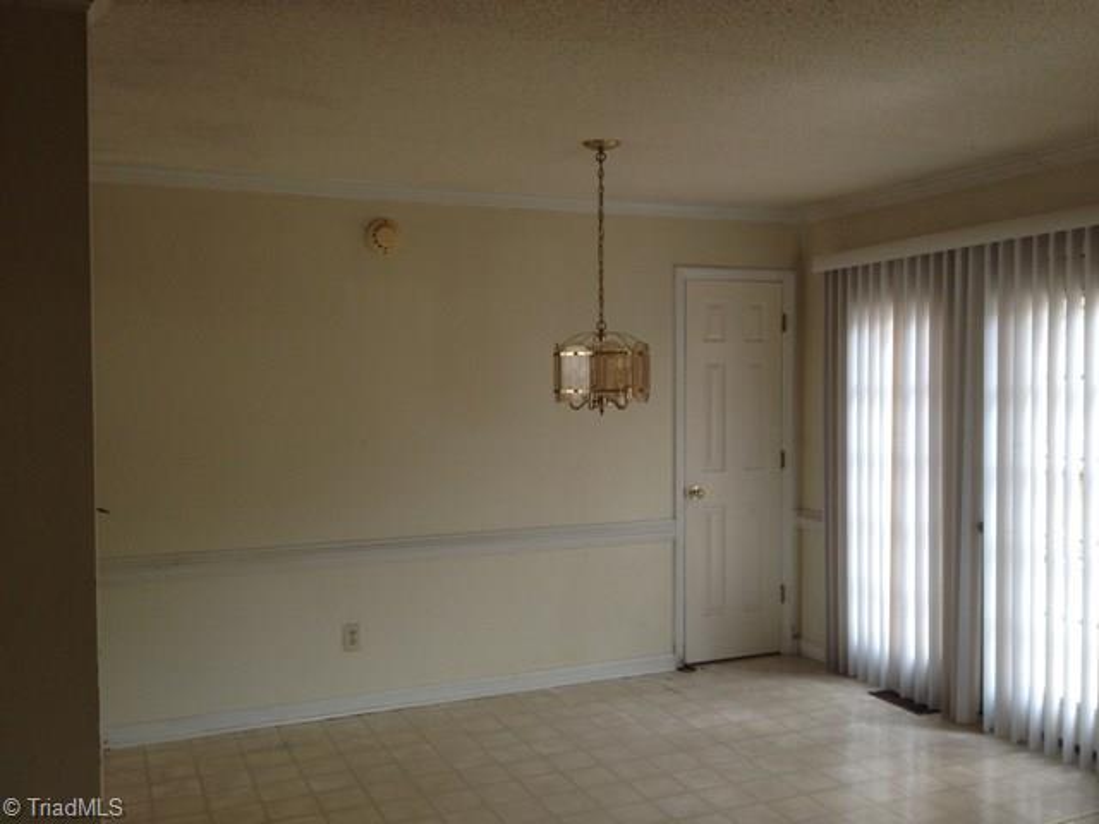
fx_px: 1111
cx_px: 550
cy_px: 412
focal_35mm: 35
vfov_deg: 40.7
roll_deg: +0.9
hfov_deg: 52.6
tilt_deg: -3.7
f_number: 2.4
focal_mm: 4.28
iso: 80
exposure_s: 1/120
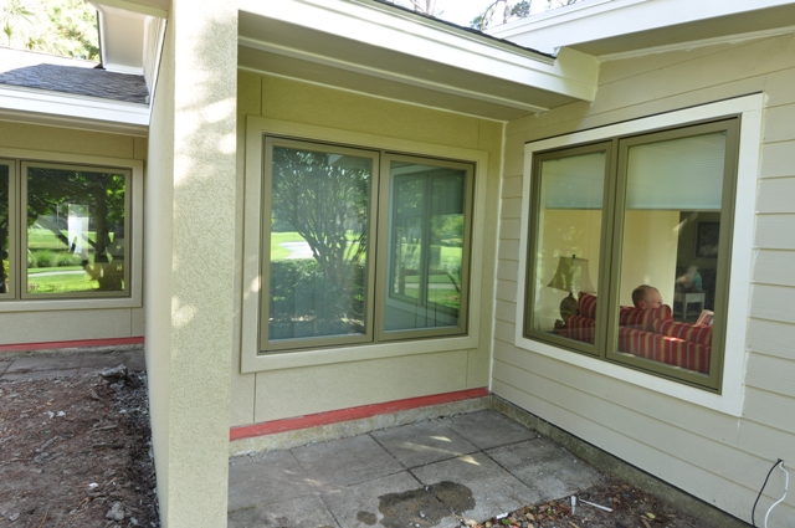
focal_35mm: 21
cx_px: 398
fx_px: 463
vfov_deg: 59.4
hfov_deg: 81.3
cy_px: 264
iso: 200
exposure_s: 1/25
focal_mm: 14
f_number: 8
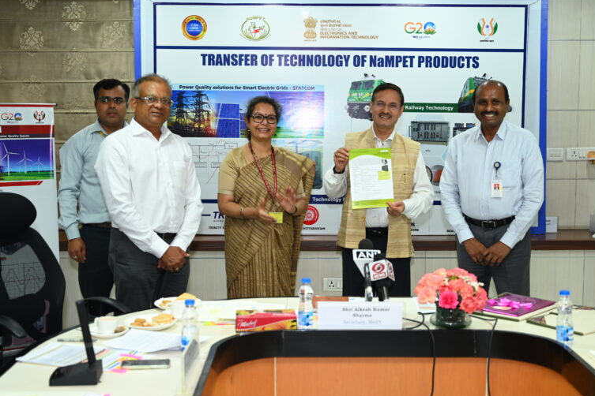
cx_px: 303
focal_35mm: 50
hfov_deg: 39.6
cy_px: 198
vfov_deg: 27.0
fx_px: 826
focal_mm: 49
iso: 1600
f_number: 4.5
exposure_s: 1/125
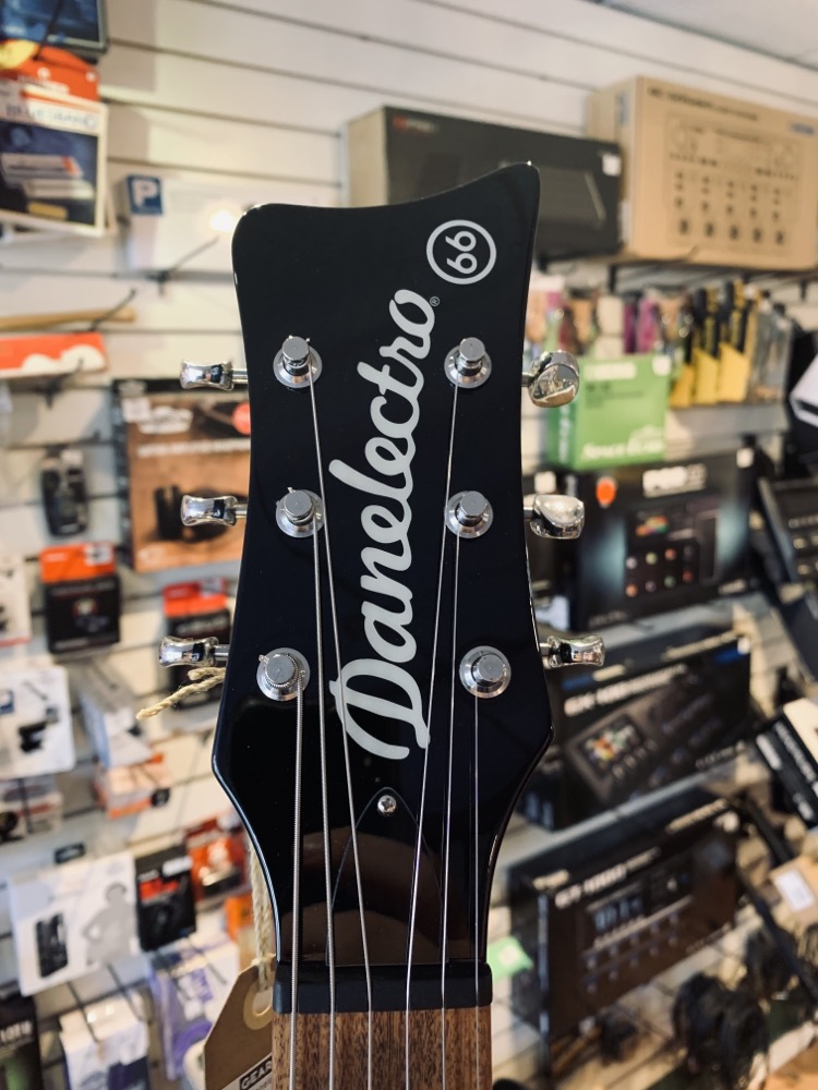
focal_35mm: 26
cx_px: 409
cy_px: 545
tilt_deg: -10.4
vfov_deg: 67.3
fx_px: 819
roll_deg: +1.6
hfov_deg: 53.1
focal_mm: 4.25
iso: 320
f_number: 1.8
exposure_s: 1/30
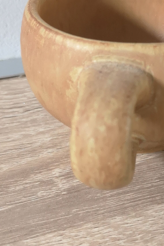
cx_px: 122
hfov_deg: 20.8
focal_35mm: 65
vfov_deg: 30.8
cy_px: 90
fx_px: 444
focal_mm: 3.95
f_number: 1.8
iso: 500
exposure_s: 1/25
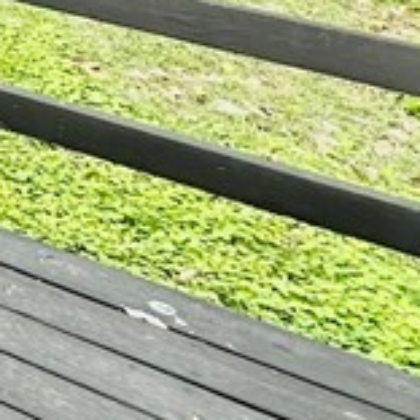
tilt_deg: -5.6
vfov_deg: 17.1
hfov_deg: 12.8
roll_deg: -0.5
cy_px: -363
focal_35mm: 81
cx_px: -719
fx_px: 1112
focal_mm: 2.22
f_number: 2.2
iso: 40
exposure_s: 1/380
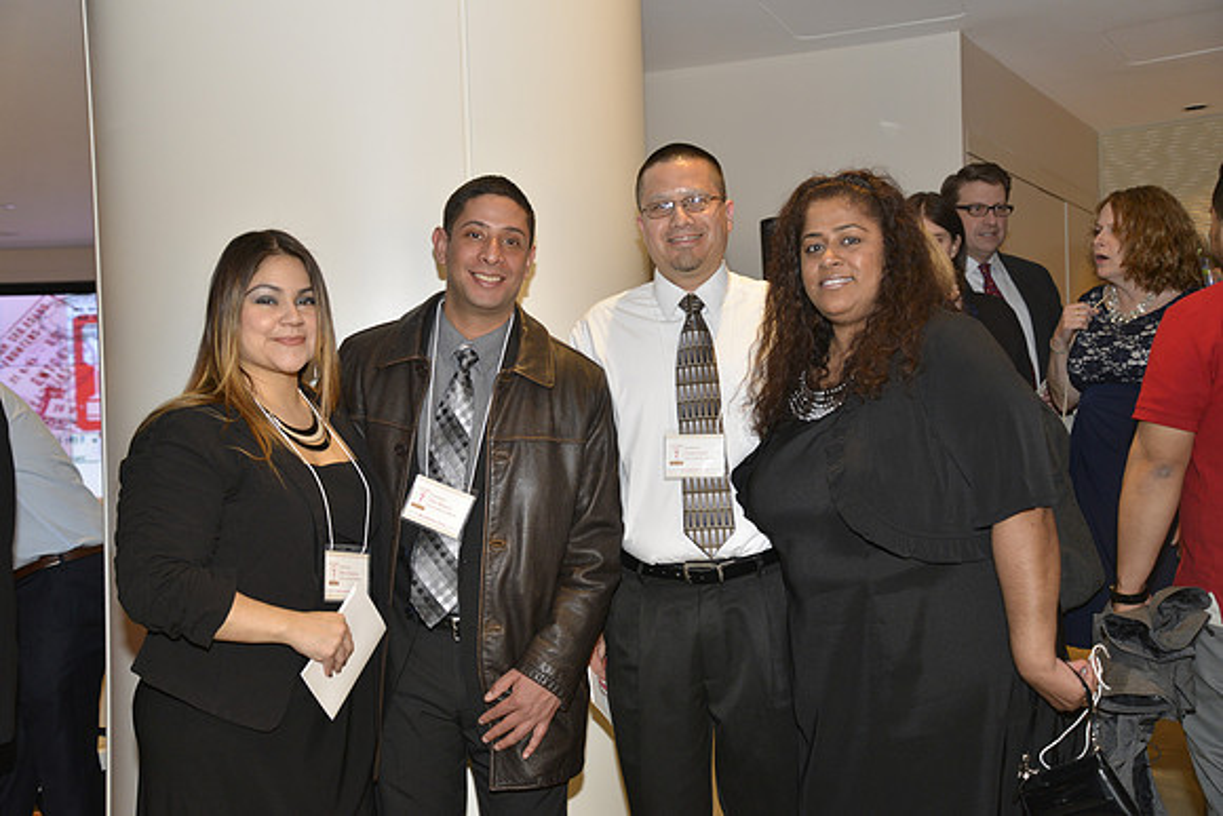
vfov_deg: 31.9
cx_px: 612
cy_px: 408
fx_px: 1427
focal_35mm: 42
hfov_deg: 46.4
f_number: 4.2
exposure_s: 1/60
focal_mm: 42
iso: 800
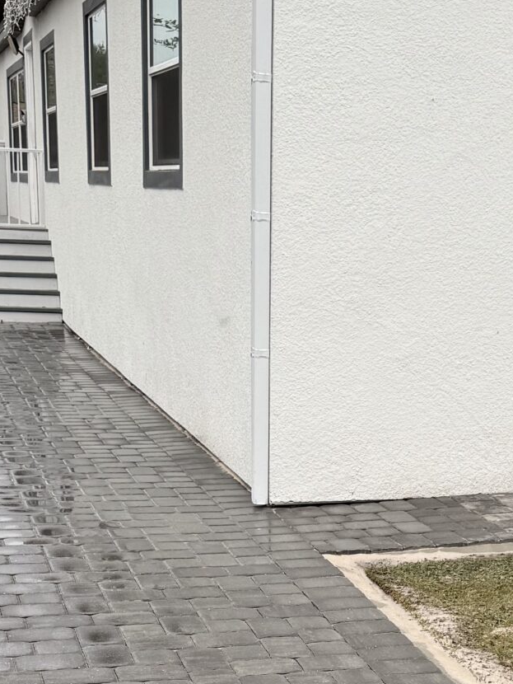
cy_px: 723
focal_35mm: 74
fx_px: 1461
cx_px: 378
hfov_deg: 19.8
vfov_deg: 24.8
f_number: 1.78
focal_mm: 6.76
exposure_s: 1/467
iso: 80
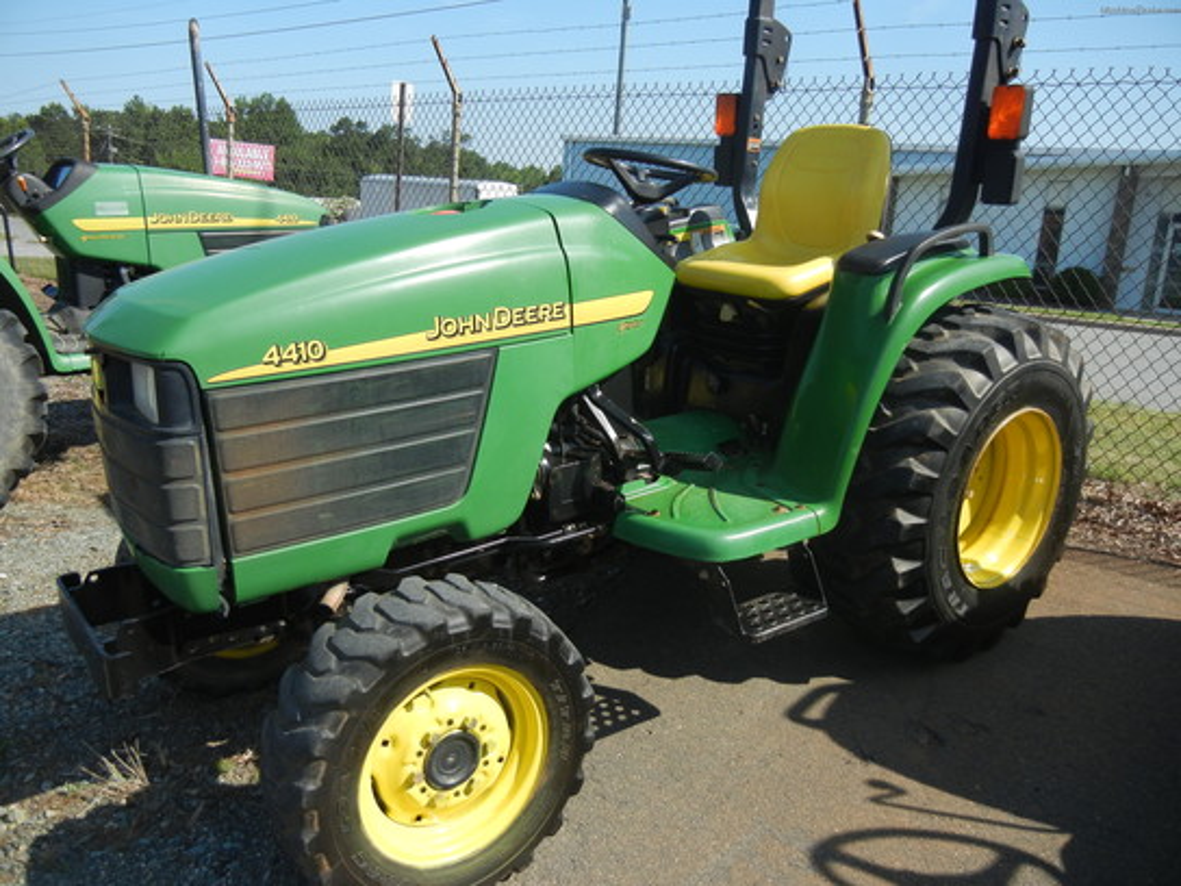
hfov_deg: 60.0
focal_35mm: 30
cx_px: 590
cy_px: 443
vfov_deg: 46.8
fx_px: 1024
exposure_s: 1/293
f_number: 7
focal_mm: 5.4
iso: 160
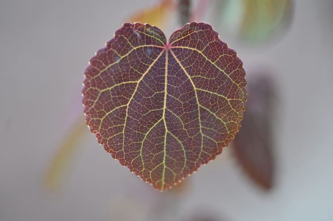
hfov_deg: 19.5
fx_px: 971
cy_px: 110
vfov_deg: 13.0
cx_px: 166
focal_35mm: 105
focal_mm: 105
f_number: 4
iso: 400
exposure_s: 1/250
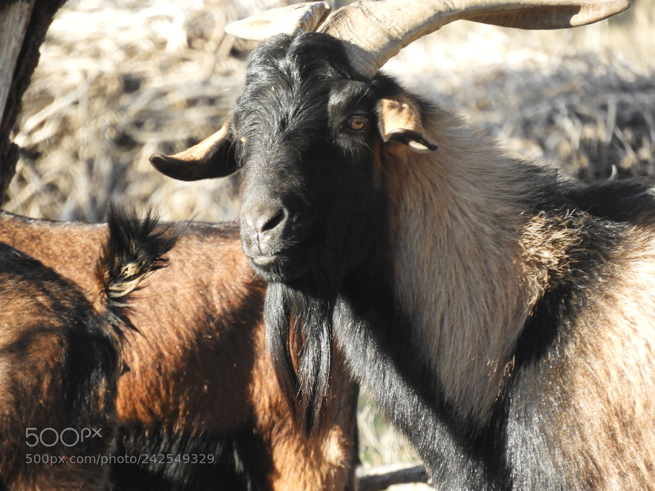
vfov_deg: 1.7
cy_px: 246
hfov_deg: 2.2
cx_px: 328
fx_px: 17030
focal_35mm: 900
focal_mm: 161.2
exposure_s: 1/250
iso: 400
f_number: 5.6
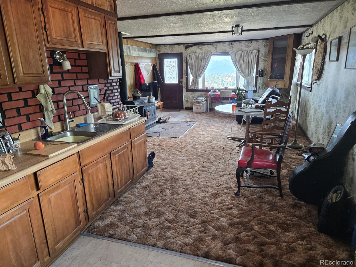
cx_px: 178
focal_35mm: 23
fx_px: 237
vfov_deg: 58.9
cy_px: 134
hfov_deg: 73.9
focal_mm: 5.4
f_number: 1.8
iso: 160
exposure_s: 1/120
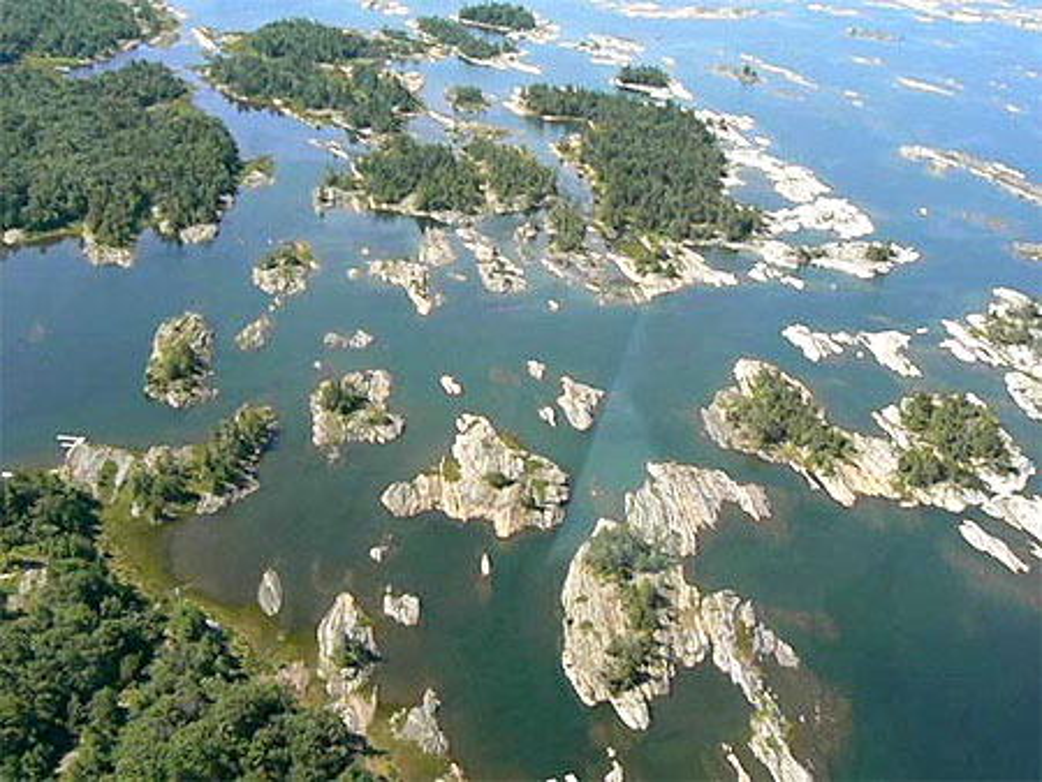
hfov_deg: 44.8
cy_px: 391
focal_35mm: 42
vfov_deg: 34.4
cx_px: 521
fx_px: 1265
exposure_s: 1/640
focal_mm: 7
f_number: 8
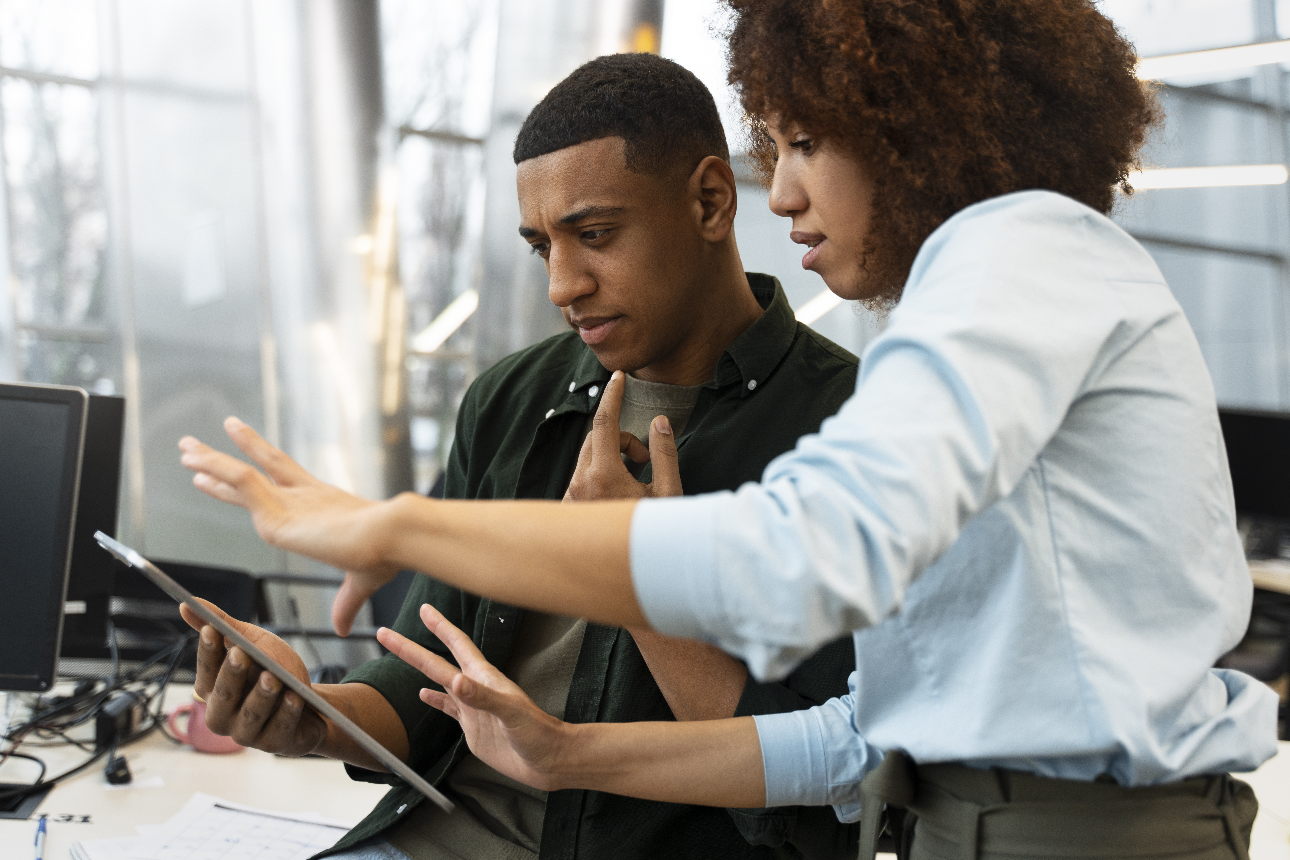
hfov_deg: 46.4
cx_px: 645
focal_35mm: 42
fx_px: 1505
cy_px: 430
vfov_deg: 31.9
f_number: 2.8
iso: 640
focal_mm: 42
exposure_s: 1/125
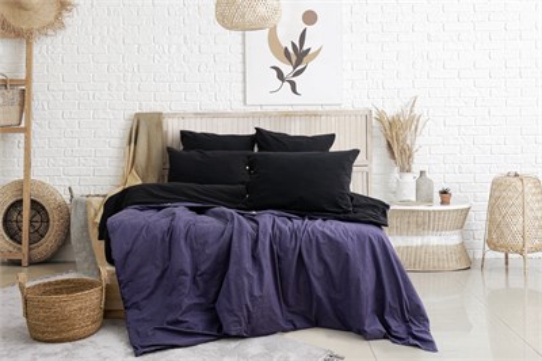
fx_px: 496
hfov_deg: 57.3
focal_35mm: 33
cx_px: 271
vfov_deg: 39.9
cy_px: 180
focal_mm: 22
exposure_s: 1/20
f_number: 11
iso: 1250
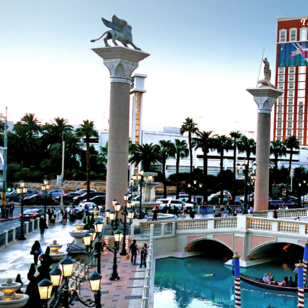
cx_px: 343
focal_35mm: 53
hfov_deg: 29.0
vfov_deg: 32.2
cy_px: 169
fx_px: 534
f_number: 2.8
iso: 400
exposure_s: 1/500
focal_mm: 9.12
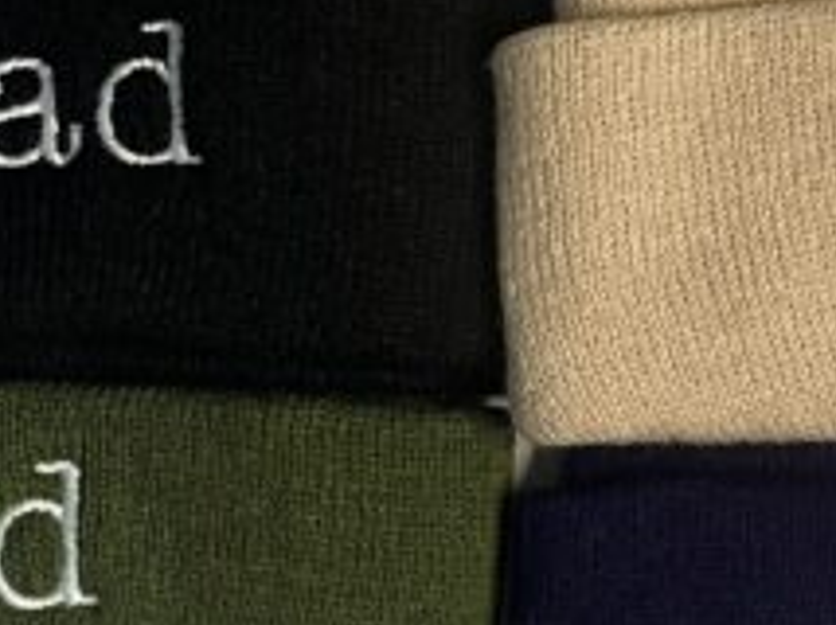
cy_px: 109
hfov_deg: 26.5
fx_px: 1761
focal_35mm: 73
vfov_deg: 19.9
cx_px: 586
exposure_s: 1/60
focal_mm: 5.1
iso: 200
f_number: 1.6
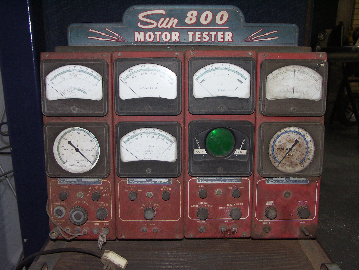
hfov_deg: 58.4
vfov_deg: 45.4
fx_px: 321
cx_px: 180
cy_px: 135
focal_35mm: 31
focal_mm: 8.2
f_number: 2.8
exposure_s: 1/50
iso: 200
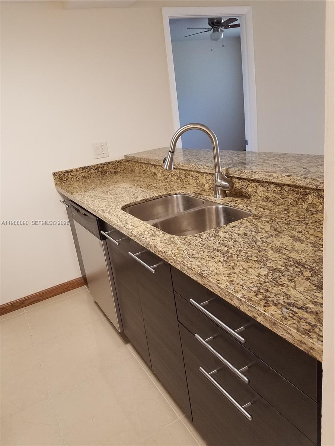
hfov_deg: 53.1
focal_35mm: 26
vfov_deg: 67.3
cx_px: 168
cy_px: 223
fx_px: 335
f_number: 1.7
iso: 160
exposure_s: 1/30
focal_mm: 4.2
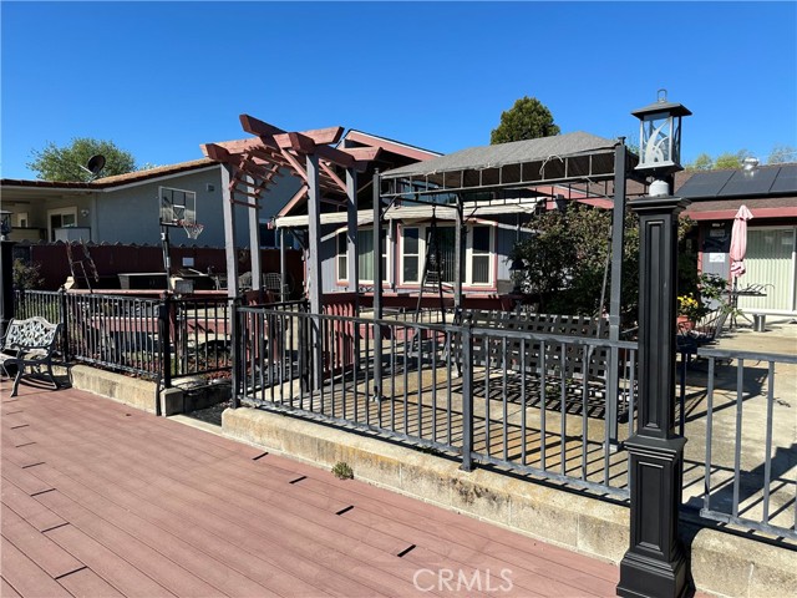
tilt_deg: -4.5
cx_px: 398
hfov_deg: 71.6
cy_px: 299
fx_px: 553
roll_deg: +0.0
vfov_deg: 56.8
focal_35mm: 24
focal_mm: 6.86
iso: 80
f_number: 1.78
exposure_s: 1/3861
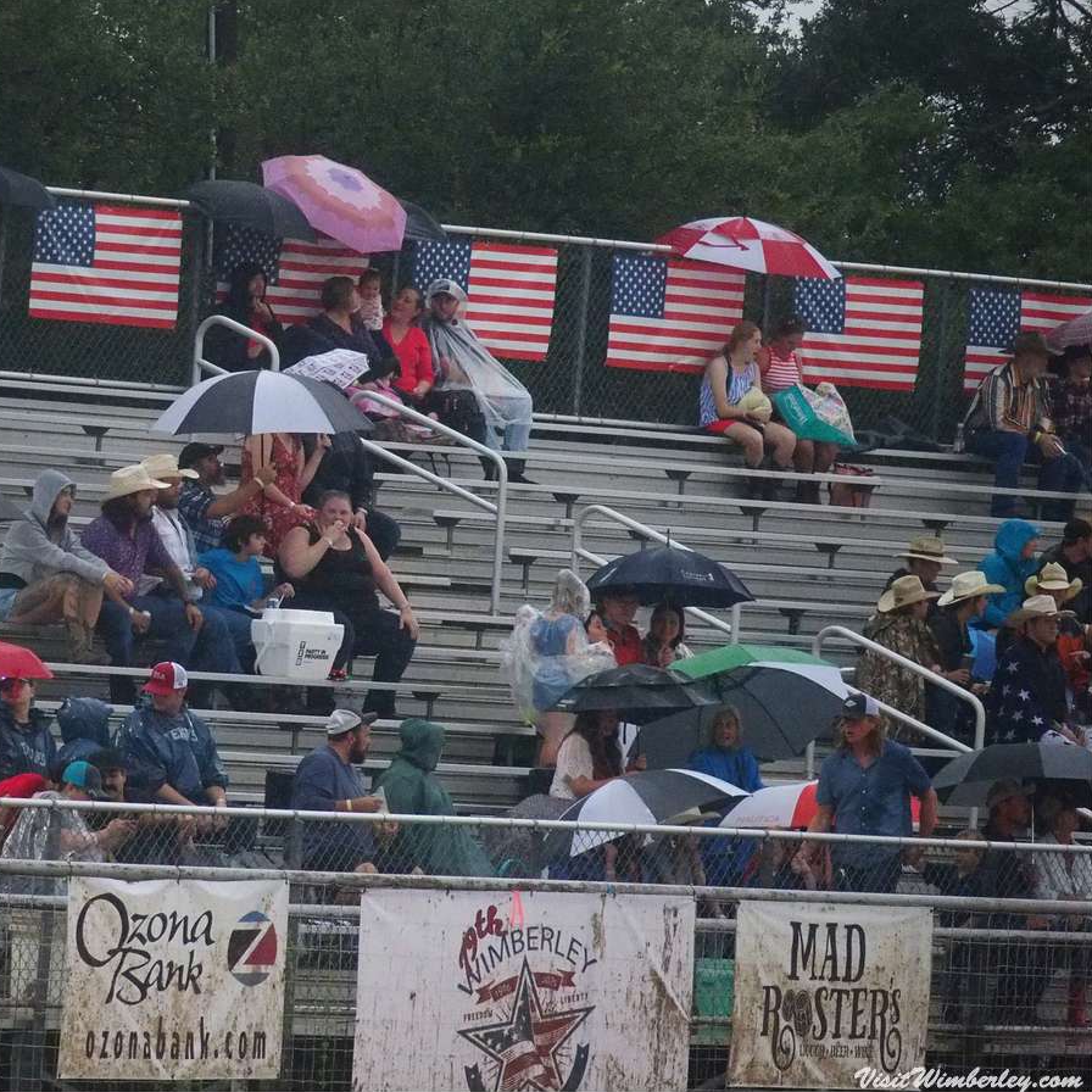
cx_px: 363
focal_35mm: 355
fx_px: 12670
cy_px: 545
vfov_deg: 4.9
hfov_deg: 4.9
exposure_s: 1/2000
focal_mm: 64.3
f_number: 2.8
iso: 2000
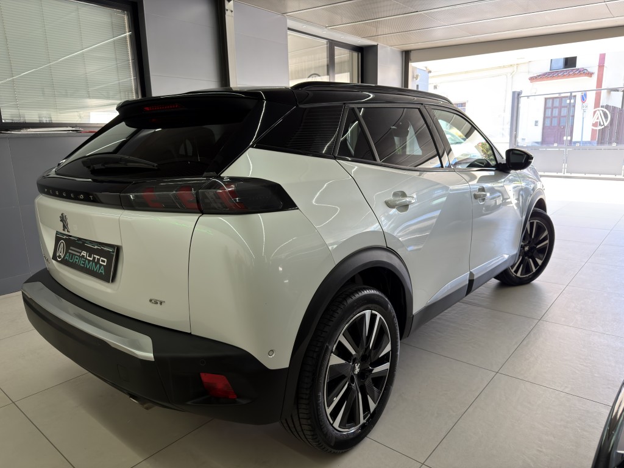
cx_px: 312
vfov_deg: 56.8
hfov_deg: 71.6
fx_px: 433
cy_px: 234
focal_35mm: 24
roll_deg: +2.2
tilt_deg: -12.5
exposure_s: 1/100
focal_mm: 6.76
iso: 80
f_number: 1.78
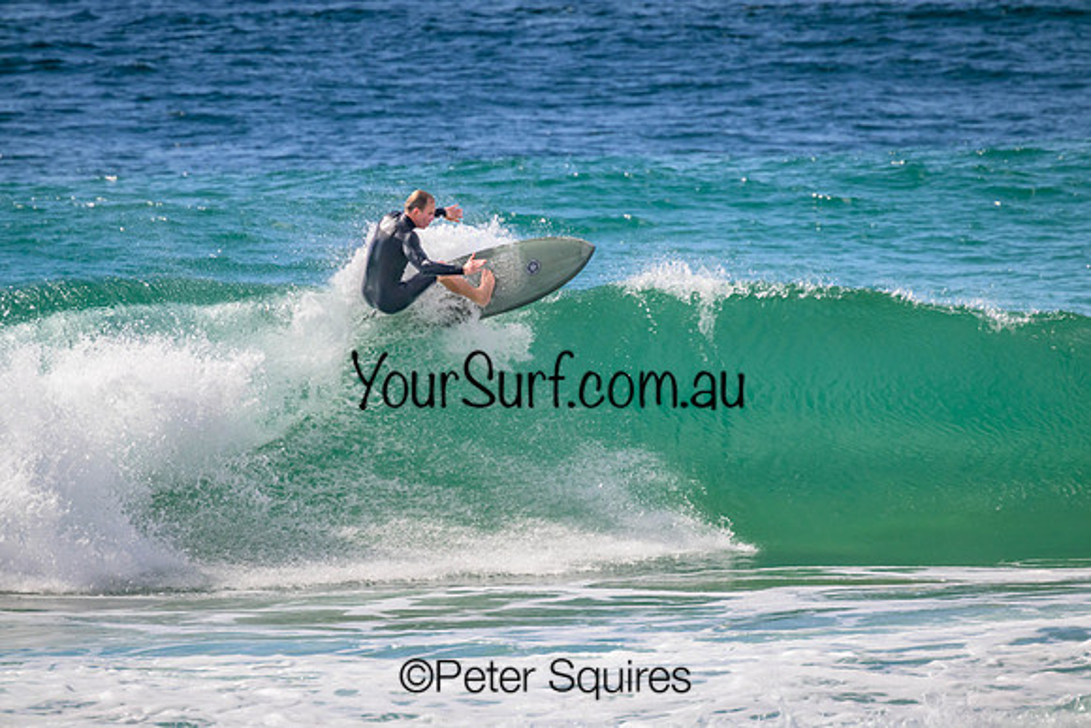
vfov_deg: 1.7
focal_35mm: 800
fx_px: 24249
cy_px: 364
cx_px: 546
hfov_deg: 2.6
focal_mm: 800
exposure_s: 1/2000
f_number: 11
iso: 1250
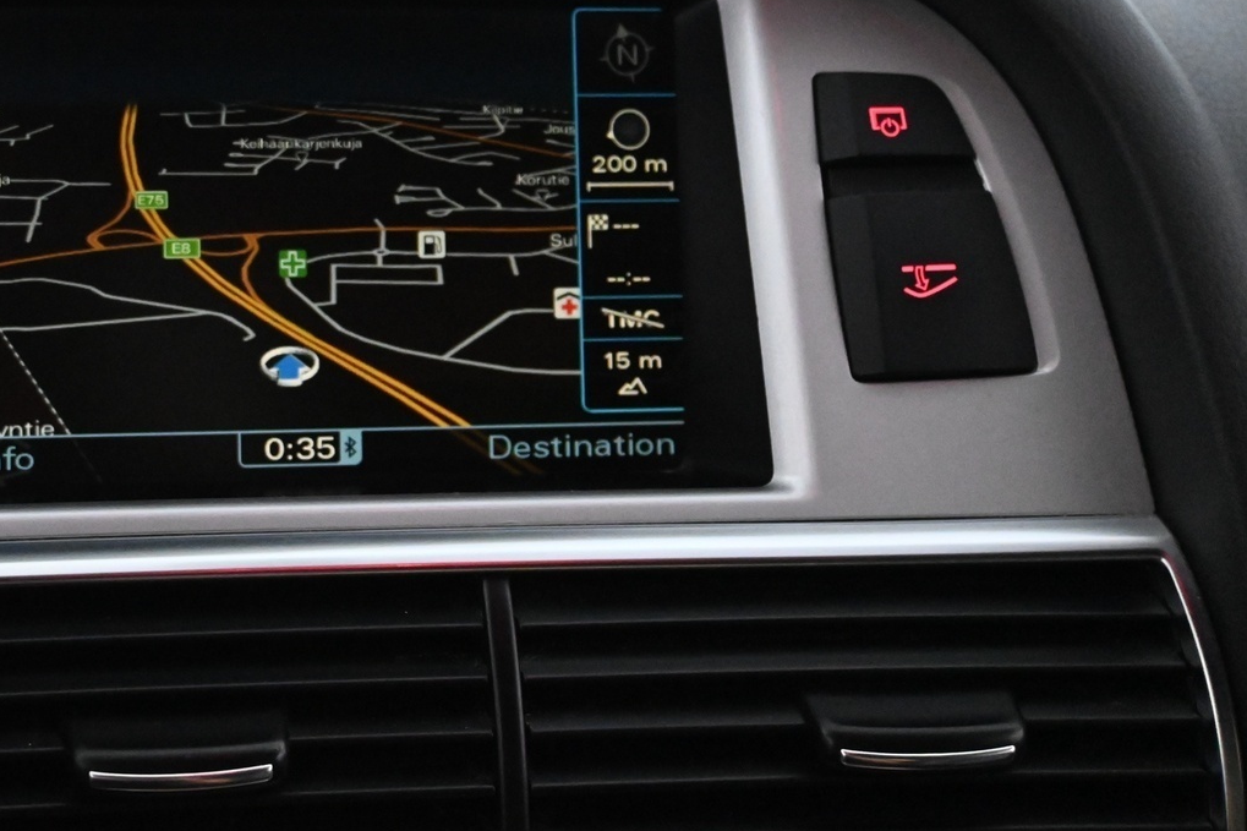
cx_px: 281
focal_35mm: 62
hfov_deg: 31.7
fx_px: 2147
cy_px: 224
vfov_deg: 21.7
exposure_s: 1/40
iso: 7200
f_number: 4.5
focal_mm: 26
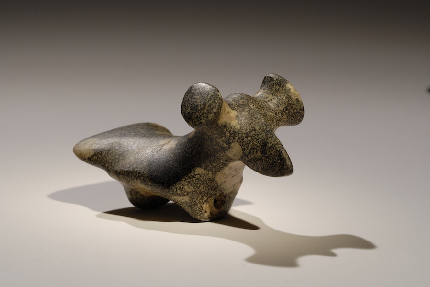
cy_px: 143
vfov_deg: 4.6
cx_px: 215
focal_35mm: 301
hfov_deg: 6.8
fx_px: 3596
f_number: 16
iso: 100
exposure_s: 1/2.5
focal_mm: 200
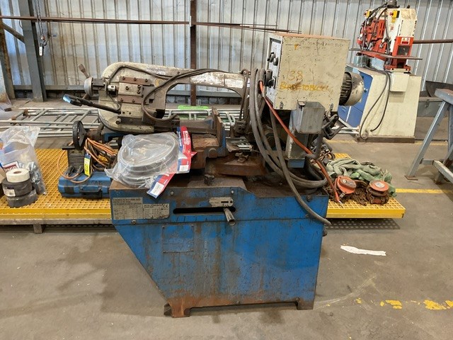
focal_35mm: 29
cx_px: 226
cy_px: 170
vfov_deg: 48.2
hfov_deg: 61.7
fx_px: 380
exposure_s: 1/60
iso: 160
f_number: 1.8
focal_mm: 3
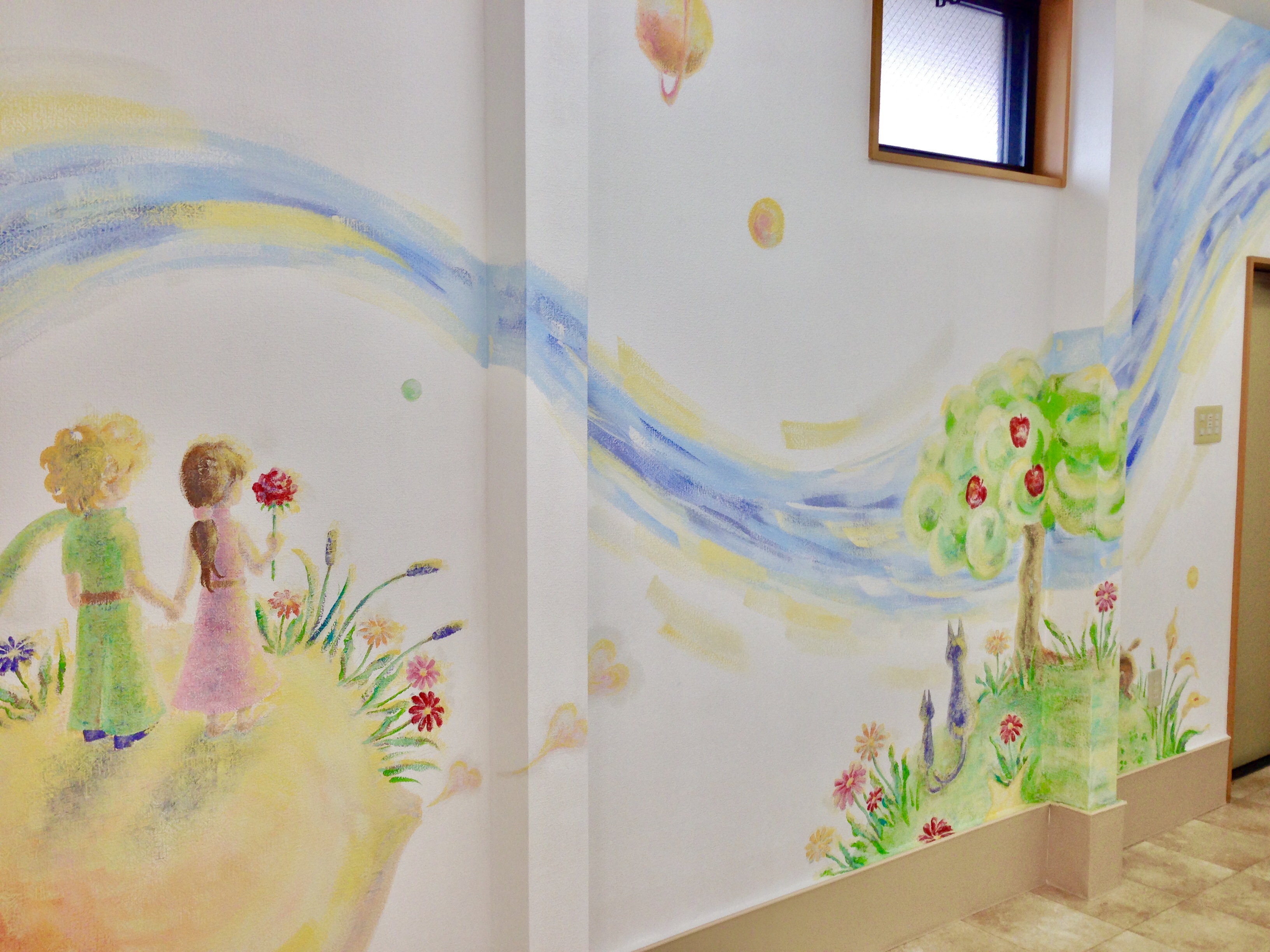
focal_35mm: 33
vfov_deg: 42.9
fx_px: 1211
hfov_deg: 55.4
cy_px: 476
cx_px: 635
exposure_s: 1/120
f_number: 2.4
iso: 50
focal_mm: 4.12
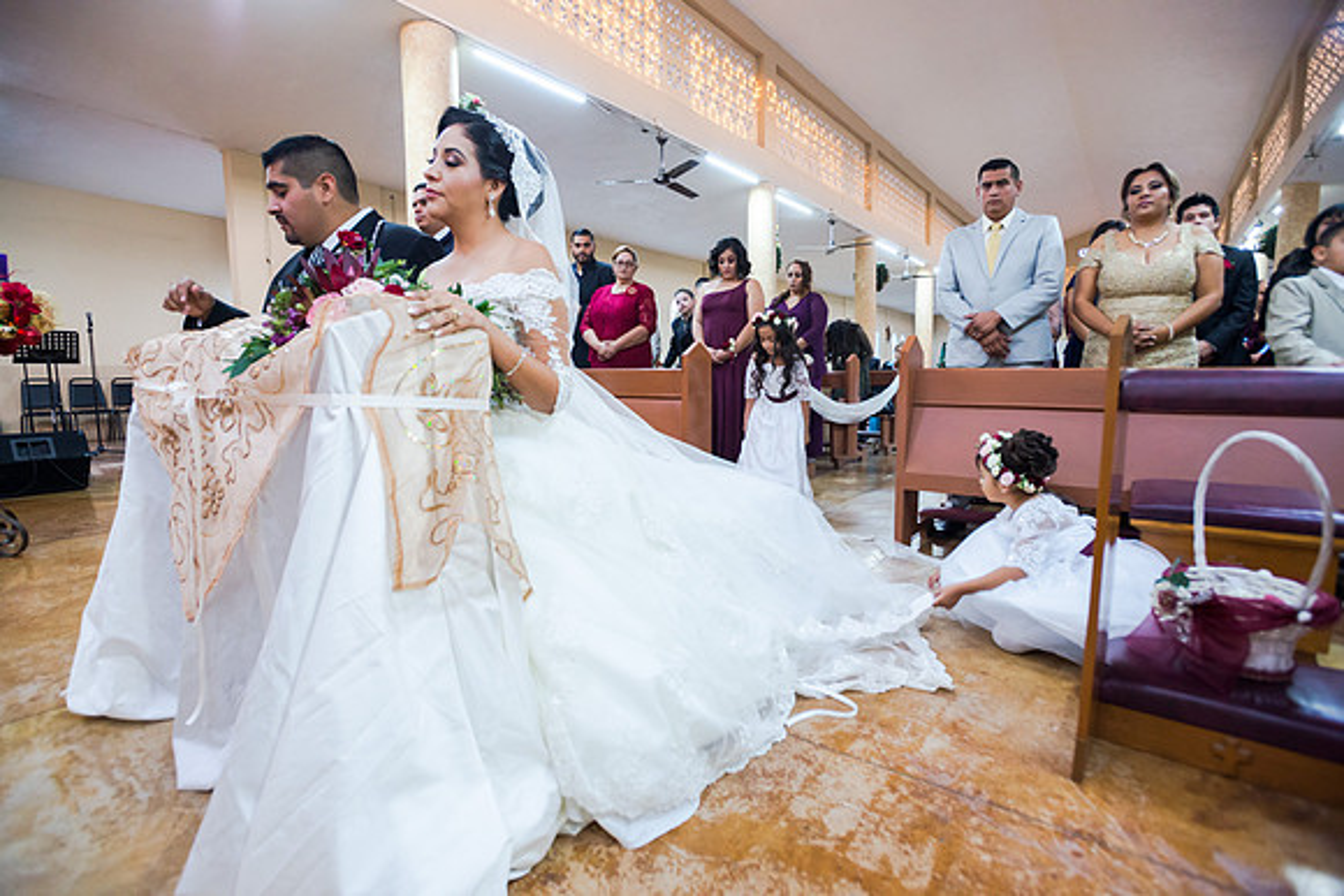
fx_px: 635
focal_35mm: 17
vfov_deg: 70.5
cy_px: 448
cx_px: 672
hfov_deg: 93.3
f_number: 2.8
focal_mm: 17
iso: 1600
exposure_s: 1/60
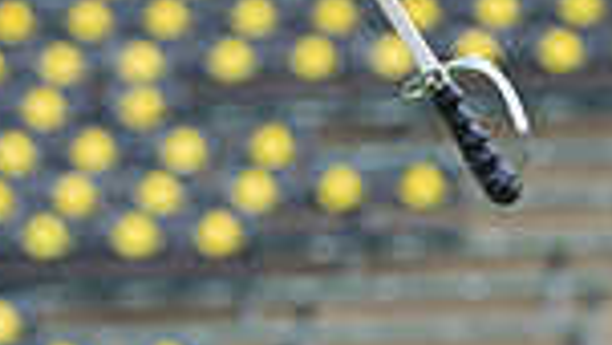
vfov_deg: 2.0
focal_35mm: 607
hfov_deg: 3.6
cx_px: 353
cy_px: 791
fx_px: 9852
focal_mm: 195
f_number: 5.6
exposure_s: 1/500
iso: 200
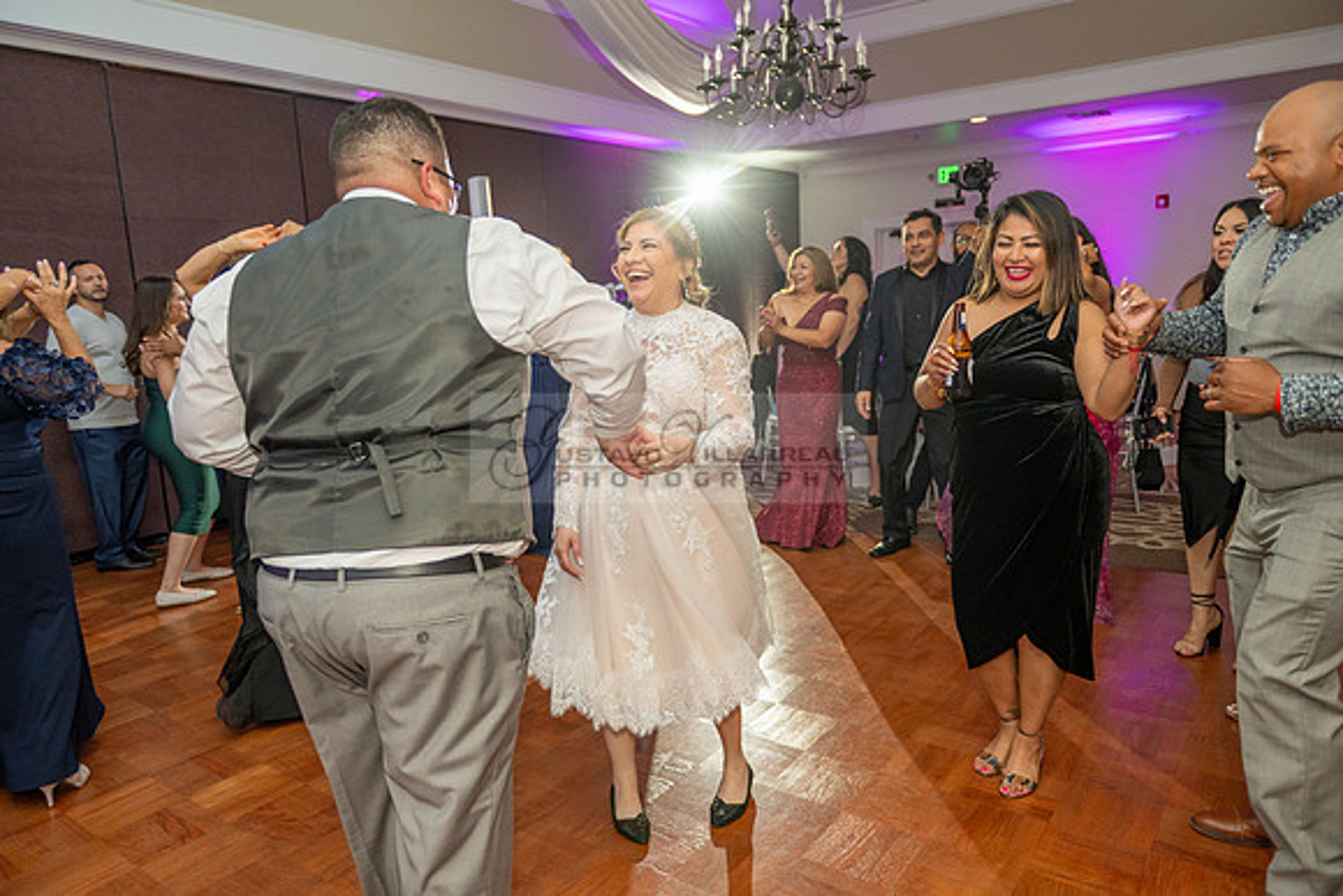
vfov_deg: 53.2
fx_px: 896
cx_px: 672
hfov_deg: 73.7
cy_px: 448
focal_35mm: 24
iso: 800
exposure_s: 1/100
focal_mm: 24
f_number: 2.8
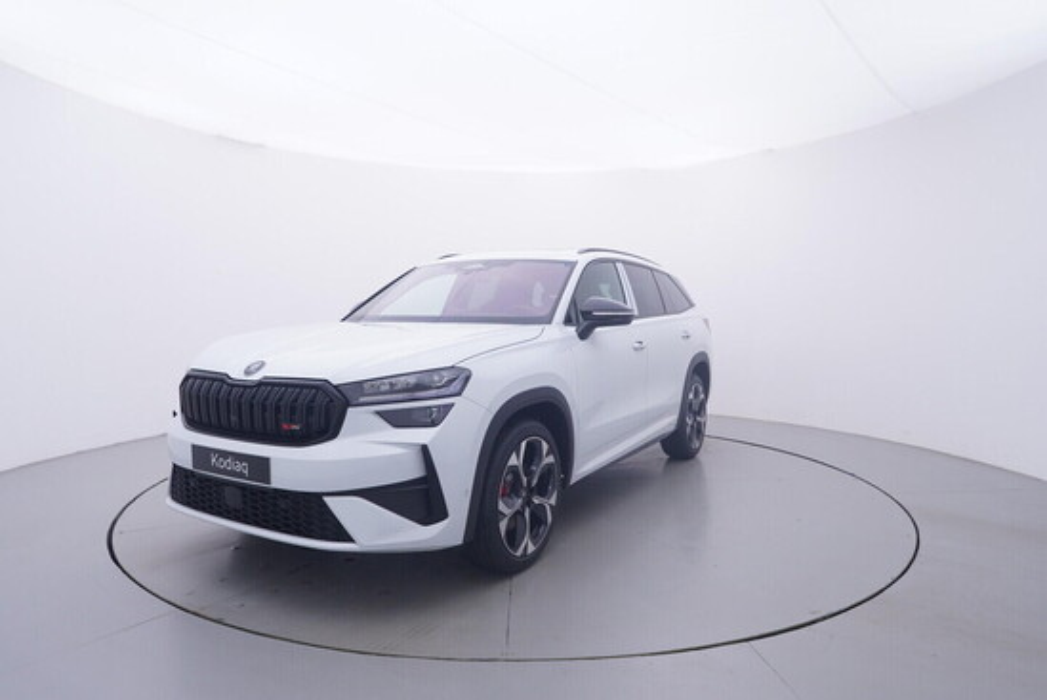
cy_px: 350
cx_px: 524
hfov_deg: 77.3
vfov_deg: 56.2
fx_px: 655
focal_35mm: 22
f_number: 5
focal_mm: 15
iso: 200
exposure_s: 1/80
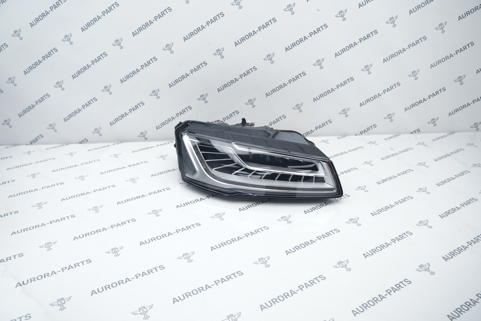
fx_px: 374
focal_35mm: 28
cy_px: 160
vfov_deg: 46.4
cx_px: 240
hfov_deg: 65.5
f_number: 5.6
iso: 500
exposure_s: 1/160
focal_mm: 28
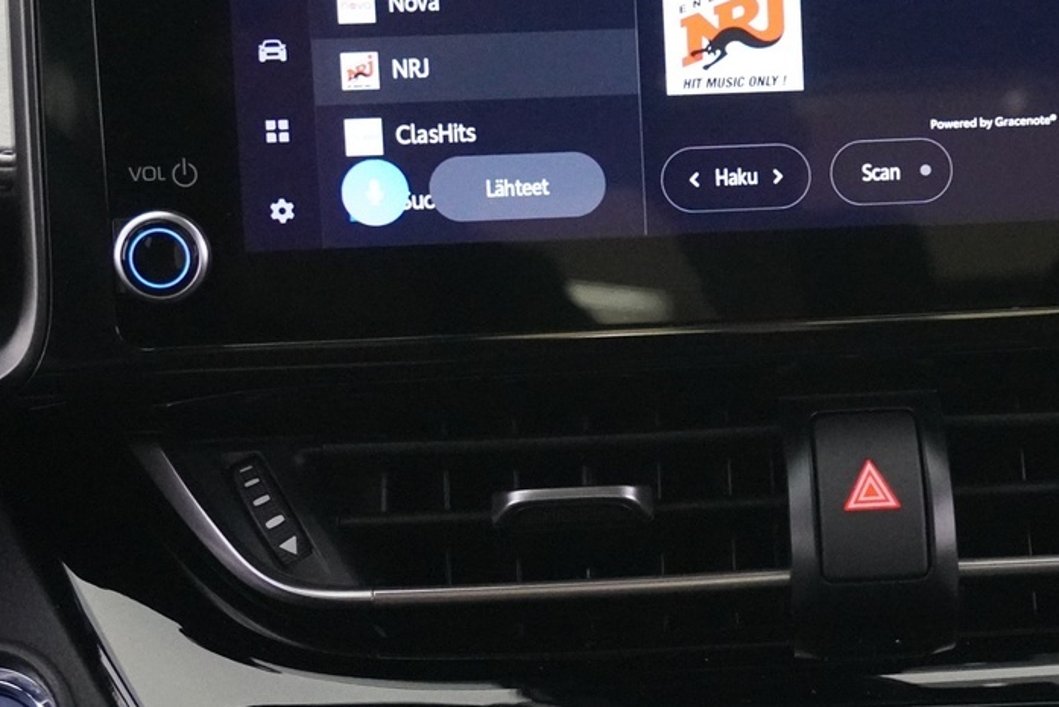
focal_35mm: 80
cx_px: 820
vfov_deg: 17.0
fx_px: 2358
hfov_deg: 25.0
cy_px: 386
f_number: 4
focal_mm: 23
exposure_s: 1/60
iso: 6400
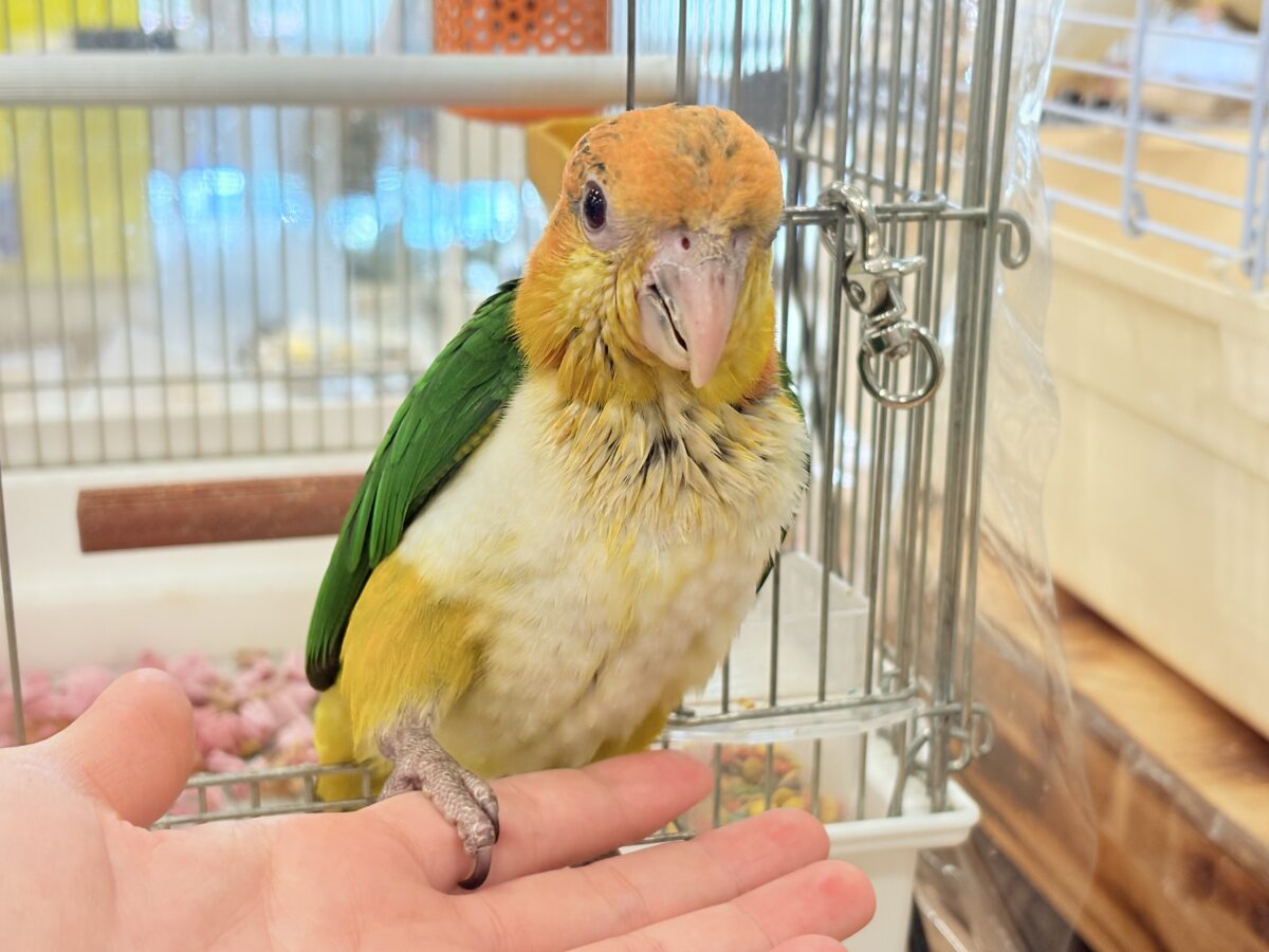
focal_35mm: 52
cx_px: 634
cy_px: 476
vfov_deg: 28.0
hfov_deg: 36.8
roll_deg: -0.1
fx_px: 1906
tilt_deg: -14.9
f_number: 1.6
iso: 100
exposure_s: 1/100
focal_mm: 5.96
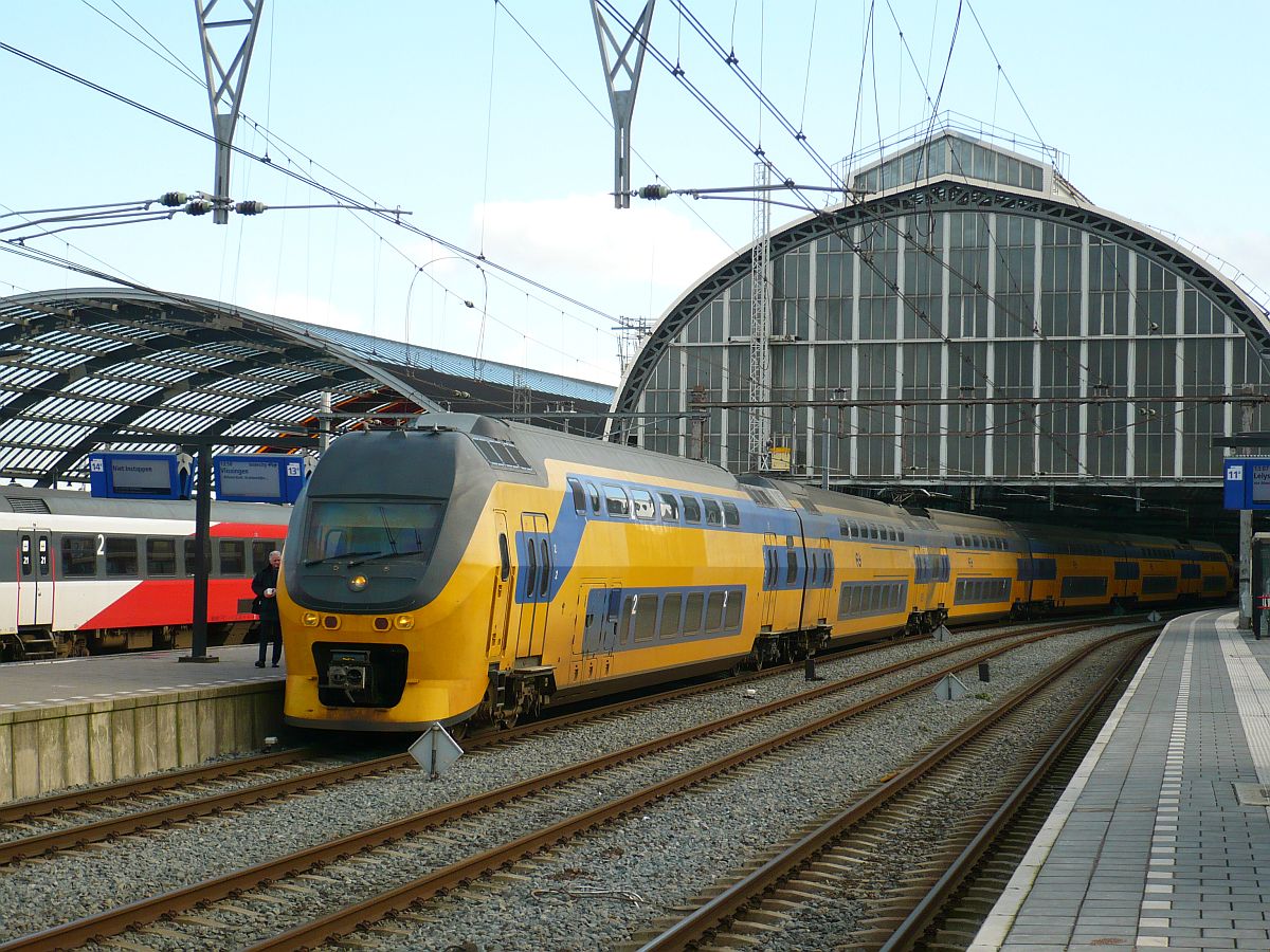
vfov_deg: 22.3
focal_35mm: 66
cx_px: 635
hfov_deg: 29.4
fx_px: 2421
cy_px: 476
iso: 100
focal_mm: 10.9
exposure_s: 1/250
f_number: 3.9
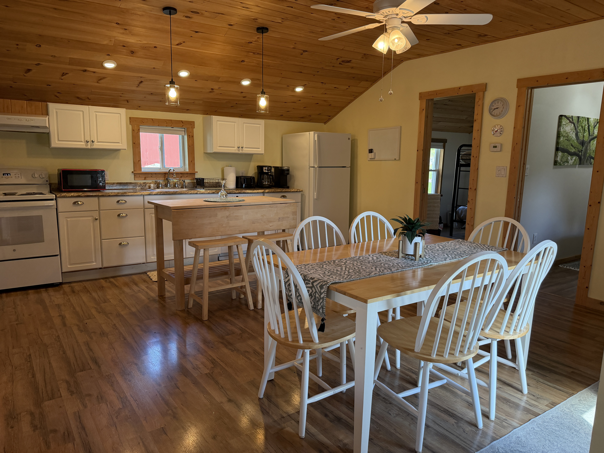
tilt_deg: -8.4
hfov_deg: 71.6
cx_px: 302
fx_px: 419
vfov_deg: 56.8
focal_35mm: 24
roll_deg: -0.4
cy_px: 226
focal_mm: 6.76
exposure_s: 1/198
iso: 200
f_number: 1.78
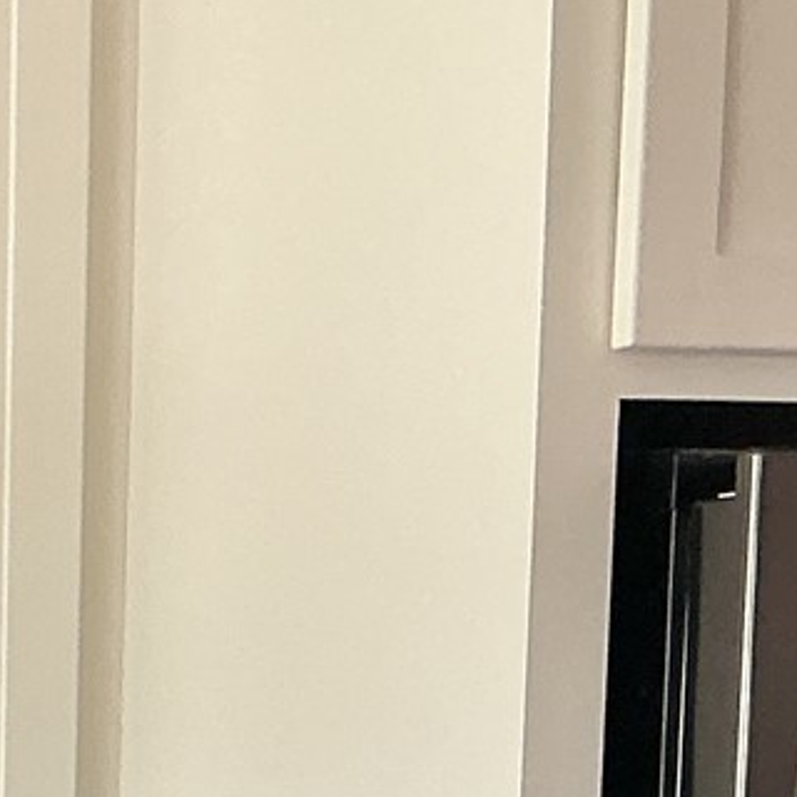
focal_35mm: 154
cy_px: 1542
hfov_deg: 11.0
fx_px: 4012
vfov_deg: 10.5
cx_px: -334
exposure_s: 1/60
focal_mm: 3
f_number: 1.8
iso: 64
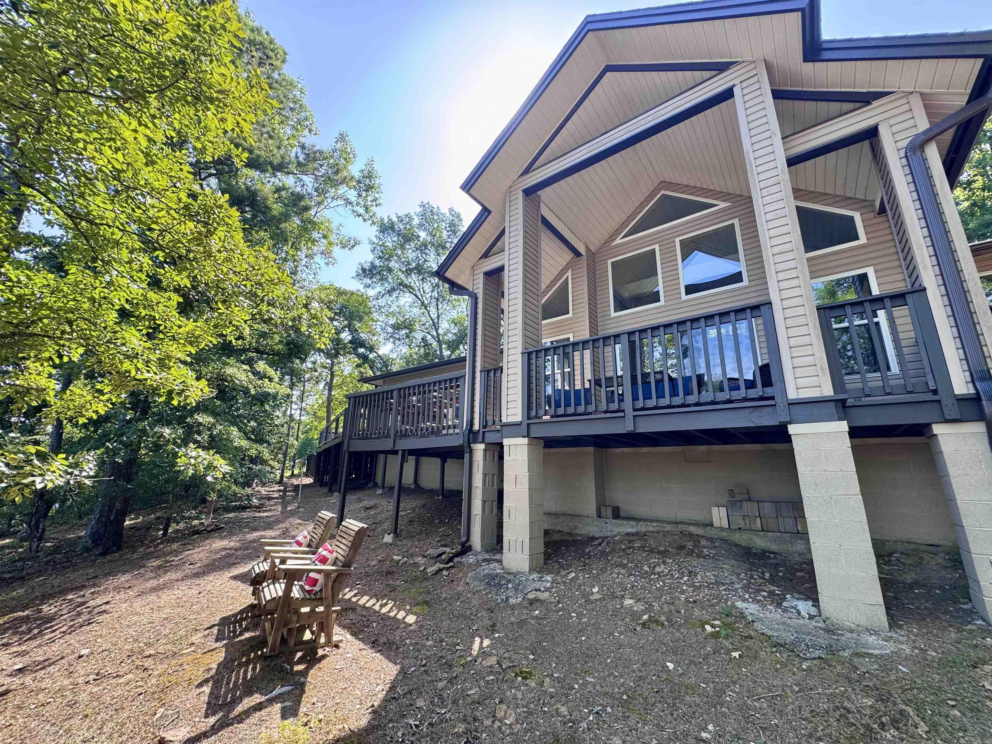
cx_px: 496
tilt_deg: +14.8
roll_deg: -1.9
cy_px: 372
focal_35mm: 14
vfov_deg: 85.7
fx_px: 401
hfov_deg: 102.1
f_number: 2.2
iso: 40
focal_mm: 2.22
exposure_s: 1/180
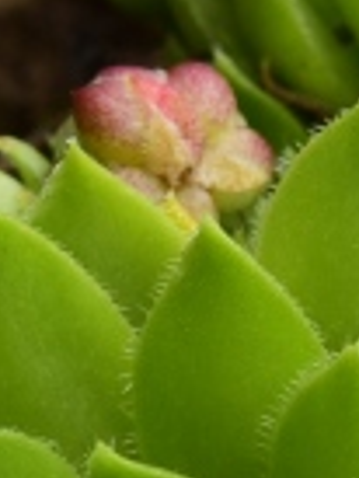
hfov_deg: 2.5
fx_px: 8146
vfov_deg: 3.4
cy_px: 440
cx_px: 711
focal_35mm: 590
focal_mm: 105
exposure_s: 1/200
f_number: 20
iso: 1000
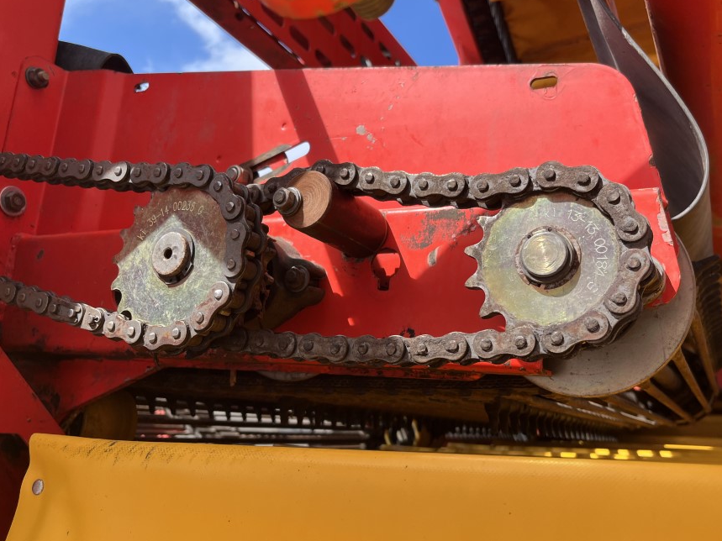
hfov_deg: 58.2
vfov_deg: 45.4
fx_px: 646
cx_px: 402
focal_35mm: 31
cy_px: 285
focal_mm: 5.1
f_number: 1.6
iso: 50
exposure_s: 1/1580
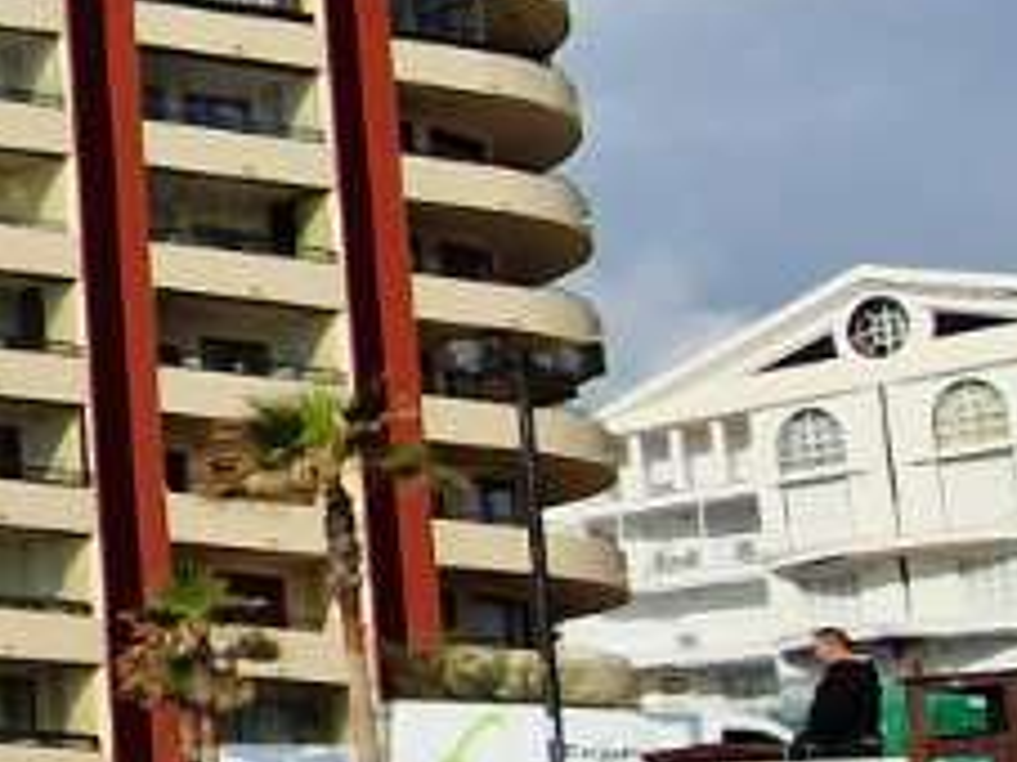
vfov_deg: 17.1
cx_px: -1380
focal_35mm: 86
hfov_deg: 14.9
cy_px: 312
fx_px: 2525
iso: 50
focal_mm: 2.2
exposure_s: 1/4192
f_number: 2.2
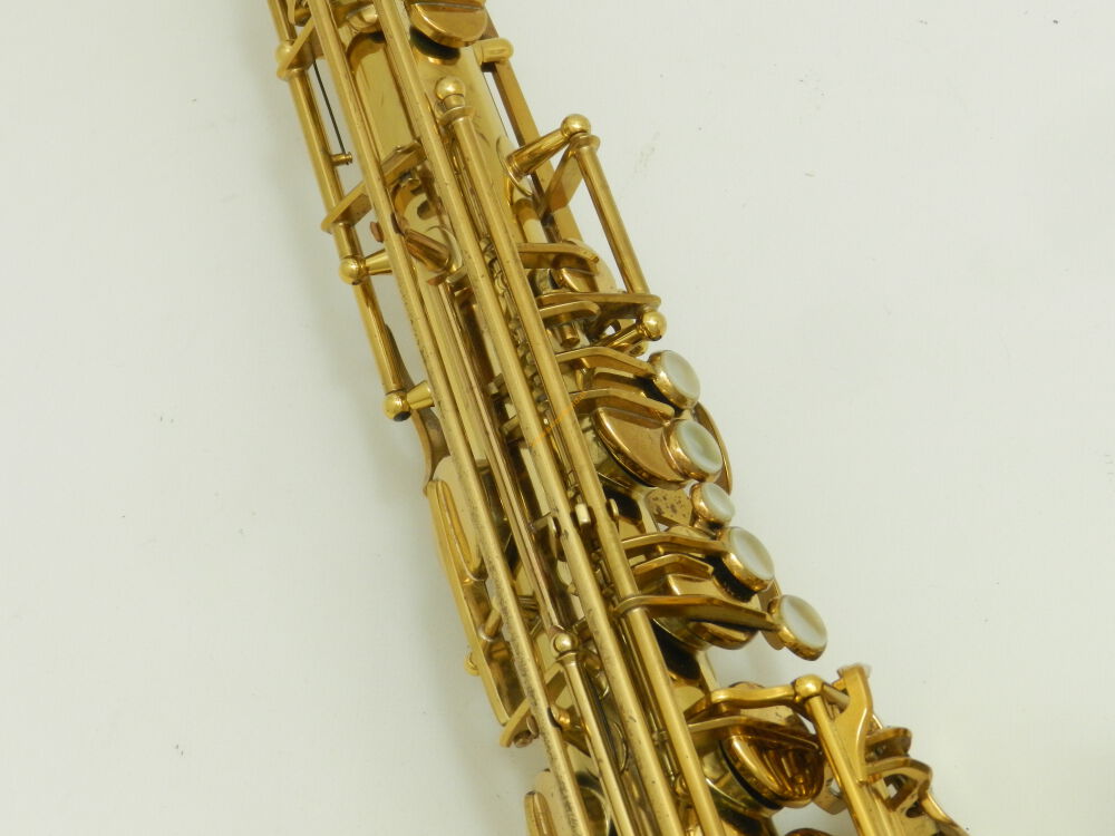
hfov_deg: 10.4
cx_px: 558
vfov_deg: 7.8
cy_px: 418
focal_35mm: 191
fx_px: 6152
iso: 400
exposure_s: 1/30
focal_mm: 34
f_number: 5.5
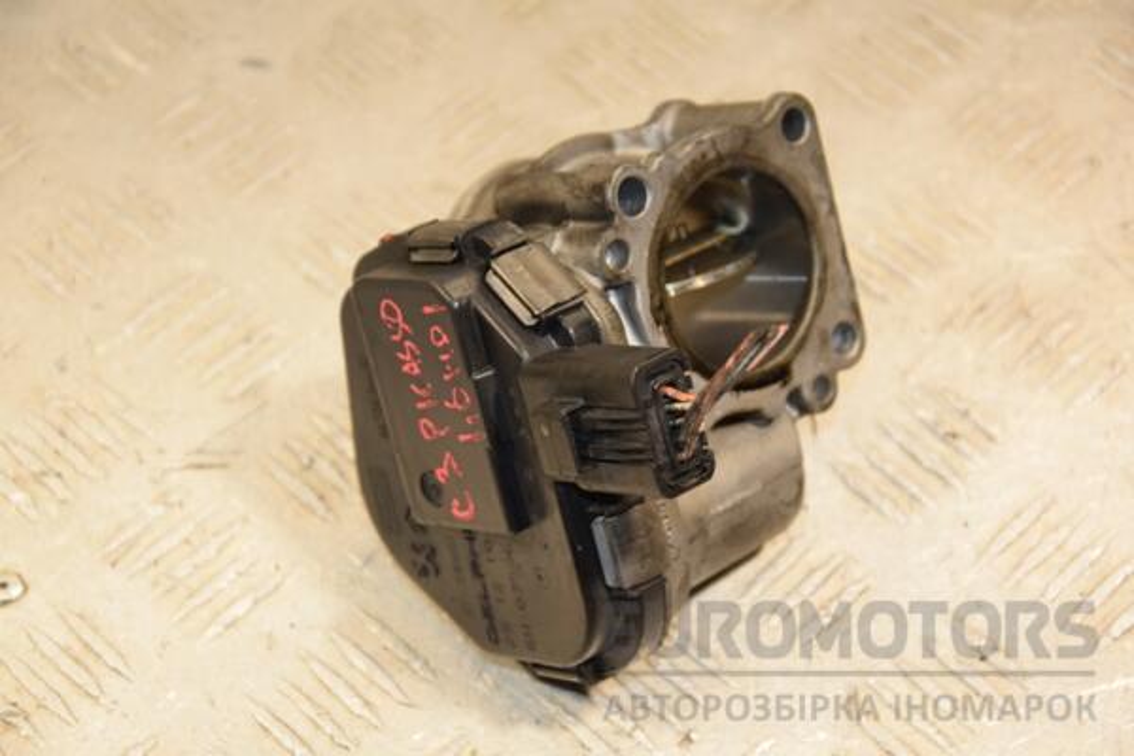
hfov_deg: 19.5
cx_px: 567
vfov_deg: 13.0
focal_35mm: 105
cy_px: 378
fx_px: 3307
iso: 800
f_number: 5.6
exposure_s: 1/200
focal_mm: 70
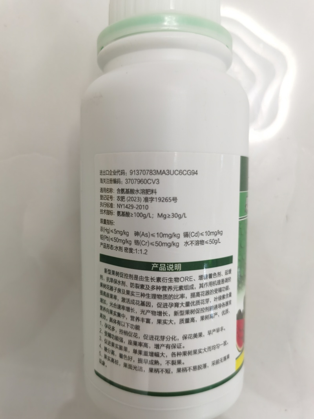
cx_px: 157
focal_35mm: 27
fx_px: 327
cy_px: 210
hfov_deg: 51.3
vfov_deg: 65.3
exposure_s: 1/50
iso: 125
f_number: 1.6
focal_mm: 5.56
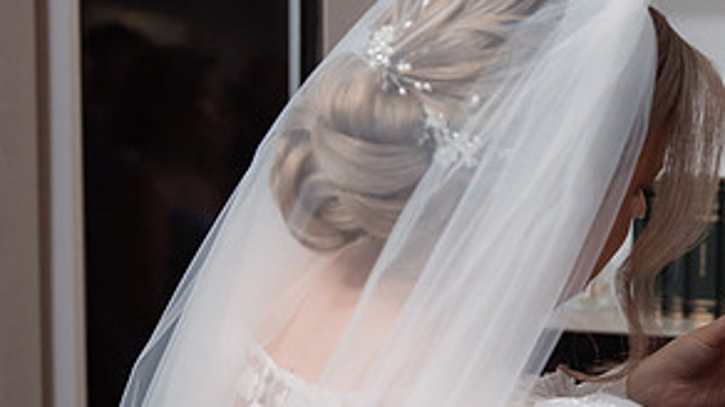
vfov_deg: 14.2
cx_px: 695
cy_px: 300
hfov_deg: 24.1
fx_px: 1633
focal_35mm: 85
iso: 1600
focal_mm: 35
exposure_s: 1/200
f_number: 2.8
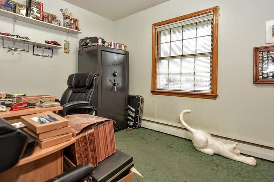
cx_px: 127
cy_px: 82
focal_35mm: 20
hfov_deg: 83.8
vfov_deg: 61.8
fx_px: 152
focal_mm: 15
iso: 800
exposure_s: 1/60
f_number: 2.8
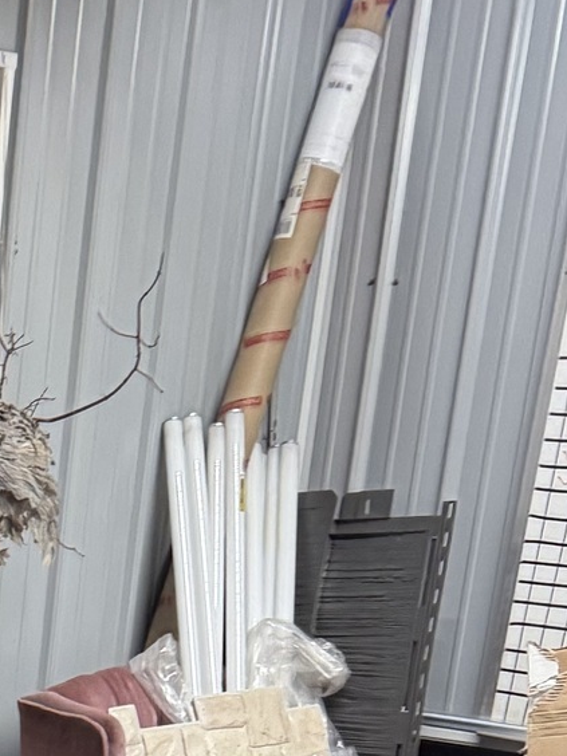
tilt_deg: -16.5
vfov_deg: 17.0
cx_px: -245
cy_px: 1294
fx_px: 2140
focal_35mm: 98
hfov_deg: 14.2
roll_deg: -0.7
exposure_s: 1/60
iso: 320
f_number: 1.78
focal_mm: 6.76
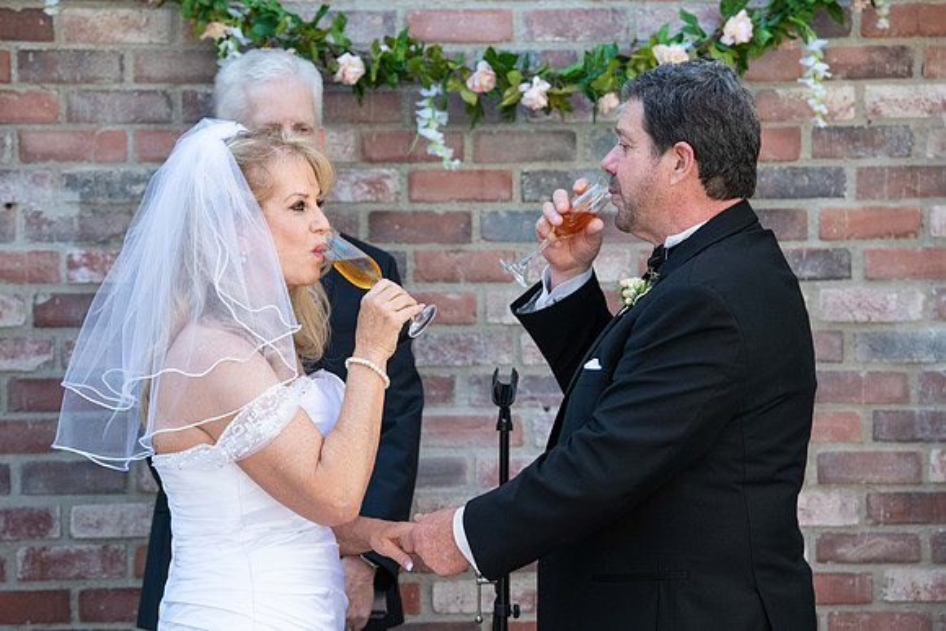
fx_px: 3680
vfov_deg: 9.8
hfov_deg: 14.7
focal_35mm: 140
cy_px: 316
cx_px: 473
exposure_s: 1/1000
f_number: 5
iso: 1250
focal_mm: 140
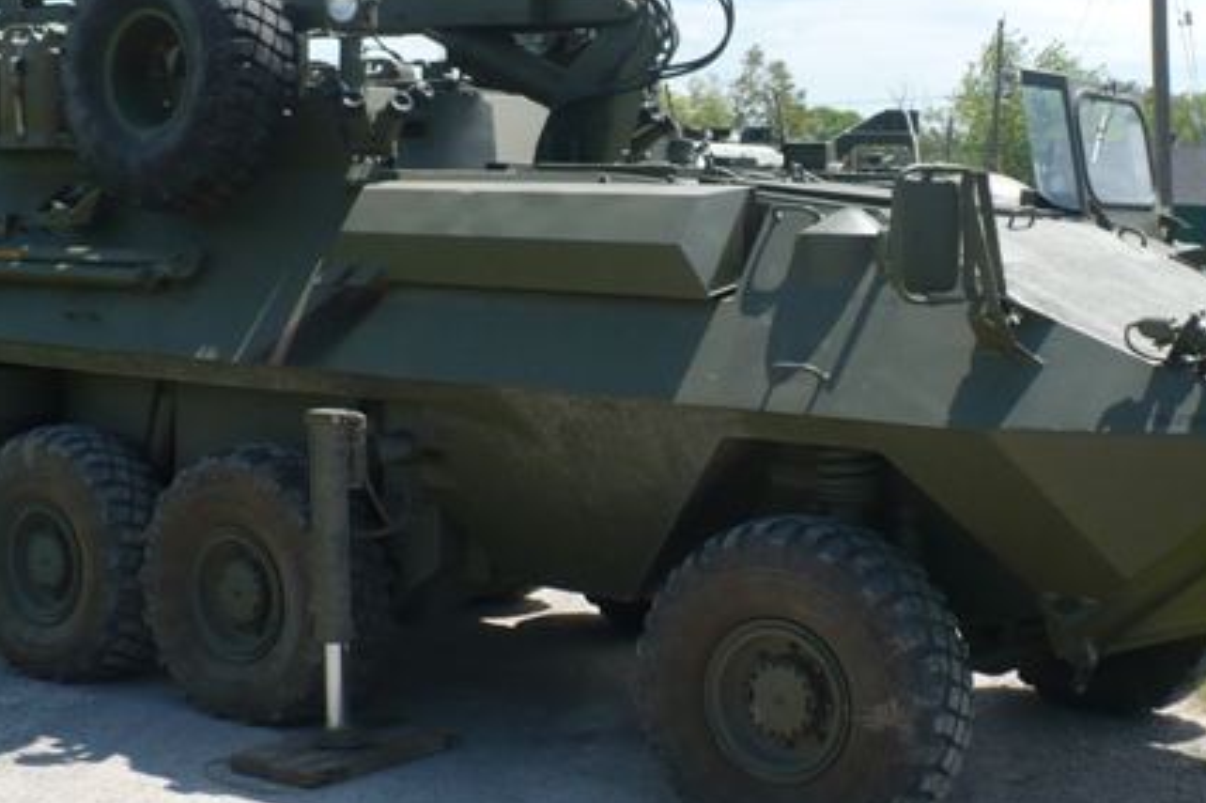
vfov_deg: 23.4
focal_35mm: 58
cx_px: 666
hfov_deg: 34.5
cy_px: 372
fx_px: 1942
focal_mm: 6.1
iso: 100
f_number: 2.8
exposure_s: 1/1300
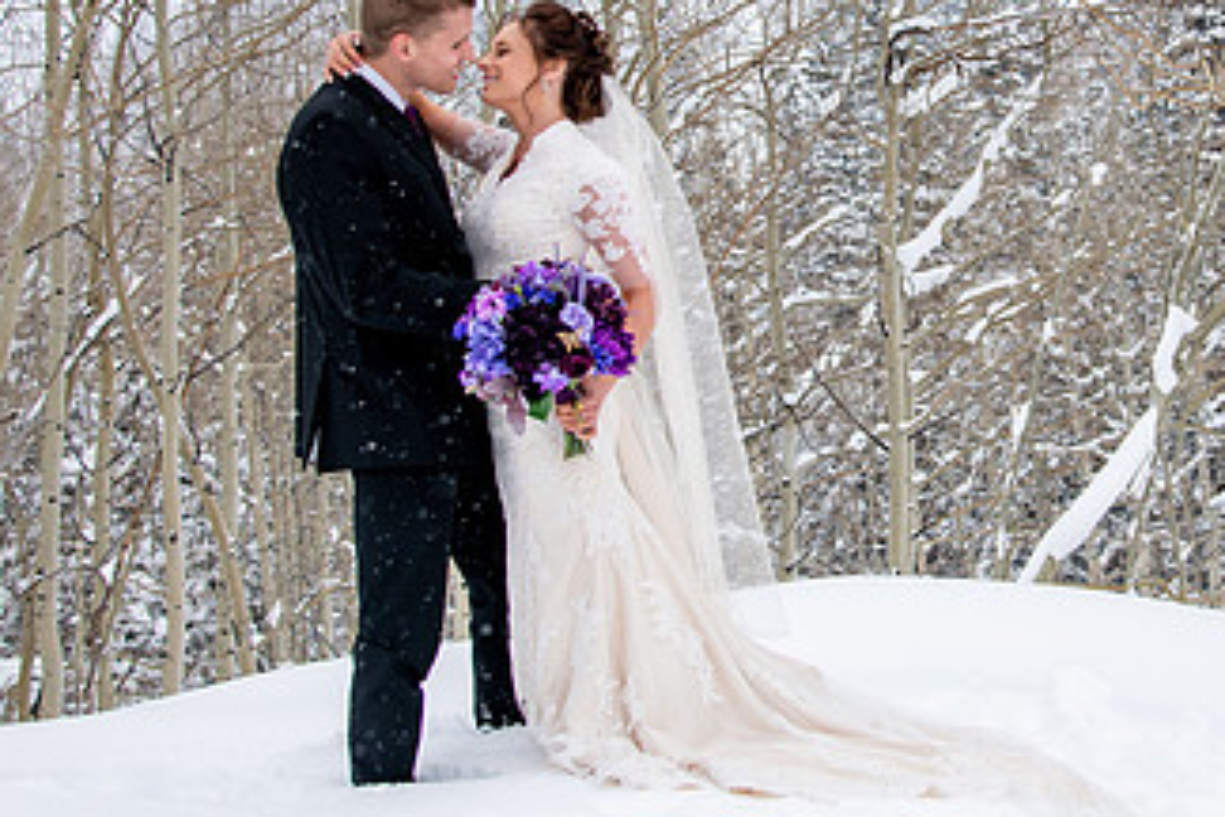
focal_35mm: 81
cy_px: 192
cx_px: 971
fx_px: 2756
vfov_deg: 16.8
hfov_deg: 24.7
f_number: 5
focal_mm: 32
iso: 200
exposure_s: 1/1000
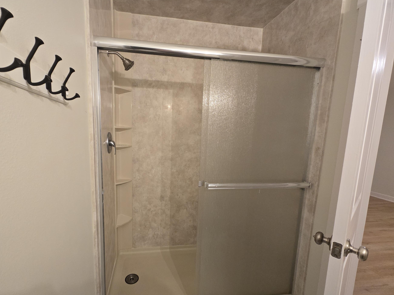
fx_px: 171
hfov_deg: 97.6
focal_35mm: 15
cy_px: 159
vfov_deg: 81.6
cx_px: 172
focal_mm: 2.2
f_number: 2.2
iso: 400
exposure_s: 1/60
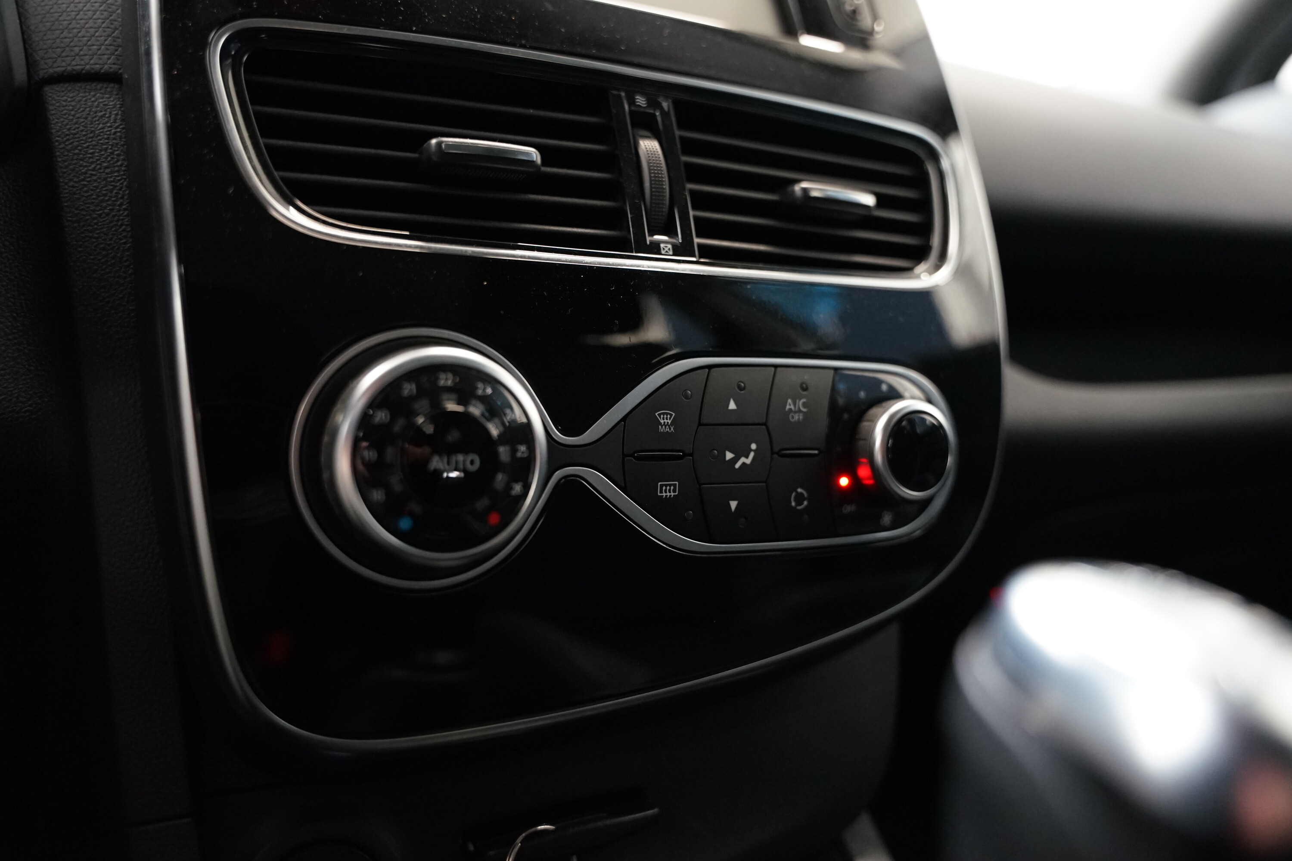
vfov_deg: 42.7
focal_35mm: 31
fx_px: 1102
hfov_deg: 60.8
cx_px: 646
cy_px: 430
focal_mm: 30.7
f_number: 2.8
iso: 3200
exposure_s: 1/60
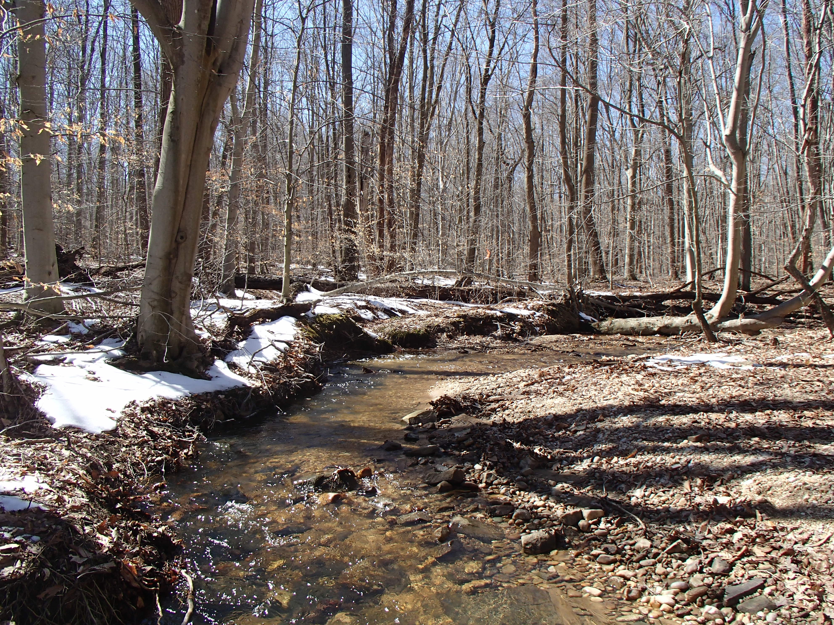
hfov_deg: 63.4
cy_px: 312
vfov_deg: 49.7
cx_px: 417
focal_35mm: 28
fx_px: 675
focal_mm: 5
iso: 100
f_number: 3.9
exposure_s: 1/320
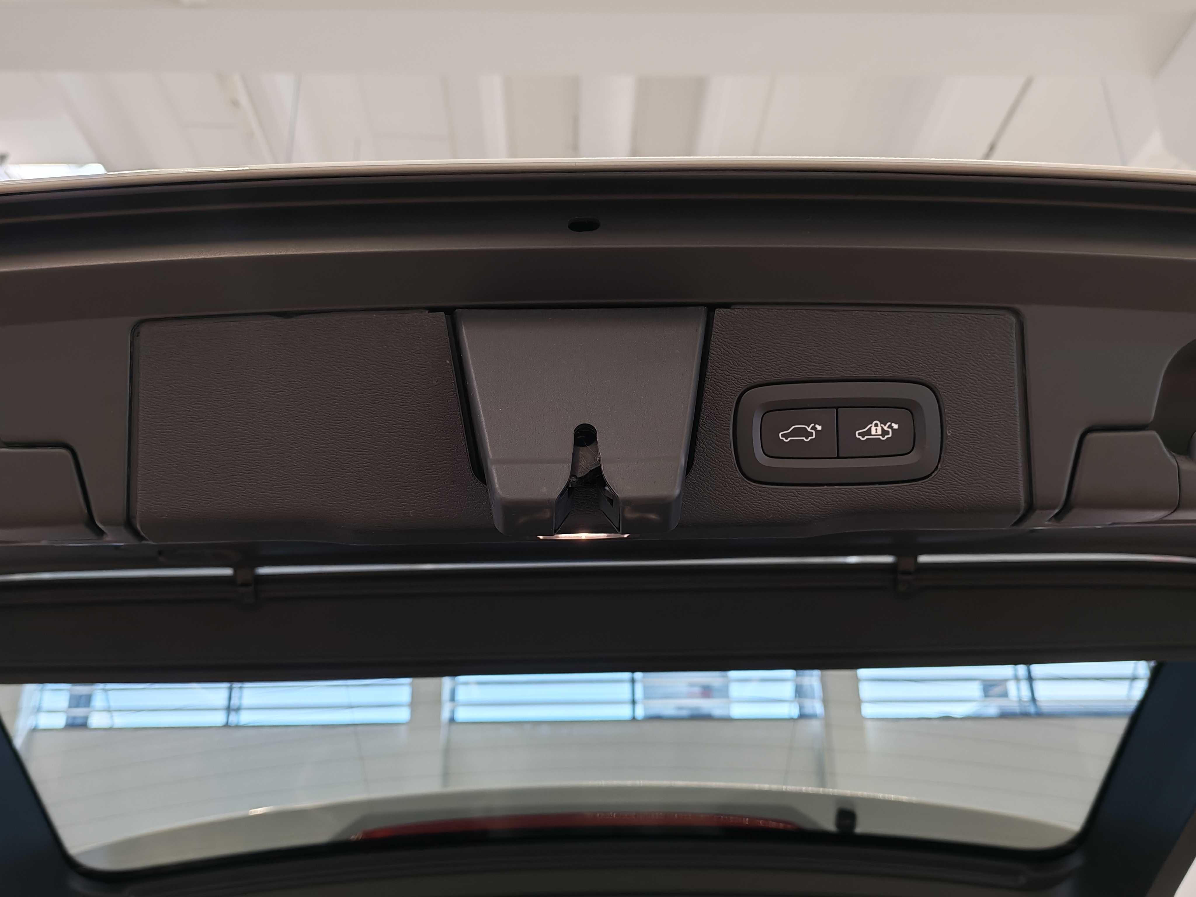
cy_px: 448
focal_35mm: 33
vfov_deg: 42.9
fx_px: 1140
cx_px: 598
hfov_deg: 55.4
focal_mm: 6.12
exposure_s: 1/100
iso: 126
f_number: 1.9
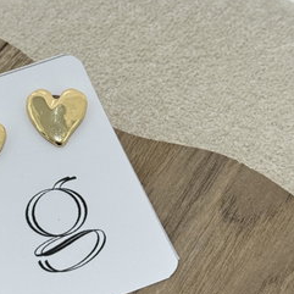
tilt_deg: -51.0
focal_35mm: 94
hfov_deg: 18.3
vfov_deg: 18.5
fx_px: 903
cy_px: 108
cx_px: 61
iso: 100
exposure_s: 1/100
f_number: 1.78
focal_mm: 6.76
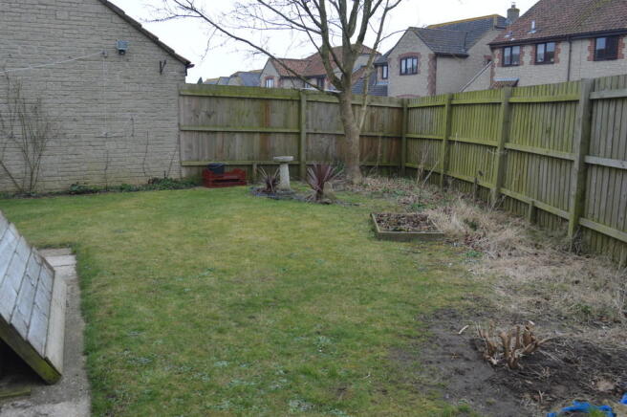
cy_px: 208
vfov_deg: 39.9
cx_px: 314
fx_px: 574
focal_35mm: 33
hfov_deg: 57.3
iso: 320
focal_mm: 22
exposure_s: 1/125
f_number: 5.6
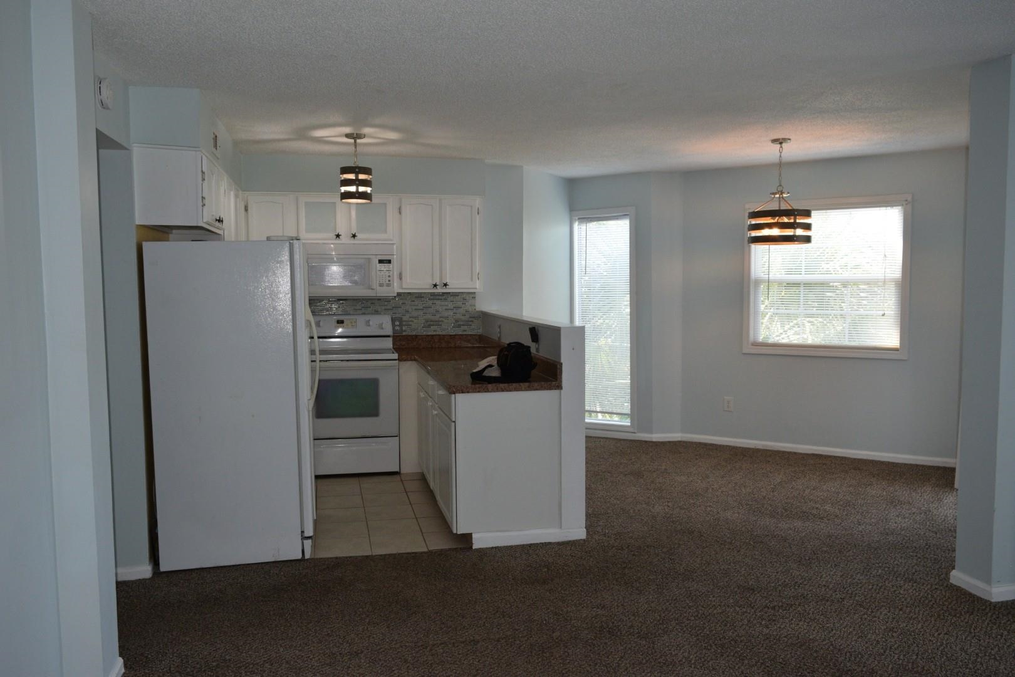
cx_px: 508
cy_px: 338
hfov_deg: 67.4
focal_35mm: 27
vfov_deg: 47.9
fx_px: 761
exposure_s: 1/125
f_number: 5.6
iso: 720
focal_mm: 18
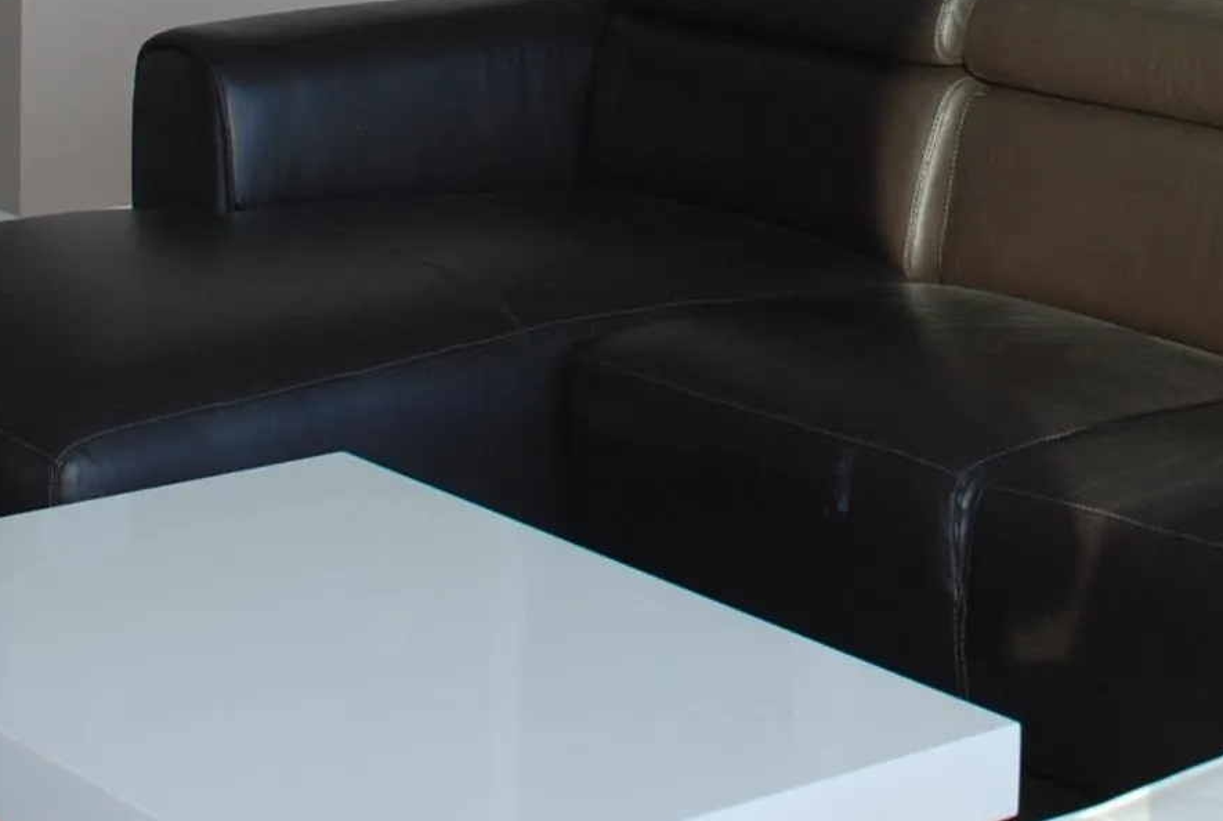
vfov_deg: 12.2
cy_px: -346
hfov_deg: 18.6
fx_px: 3676
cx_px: 1042
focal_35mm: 108
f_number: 3.8
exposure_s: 1/60
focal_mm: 22
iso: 200
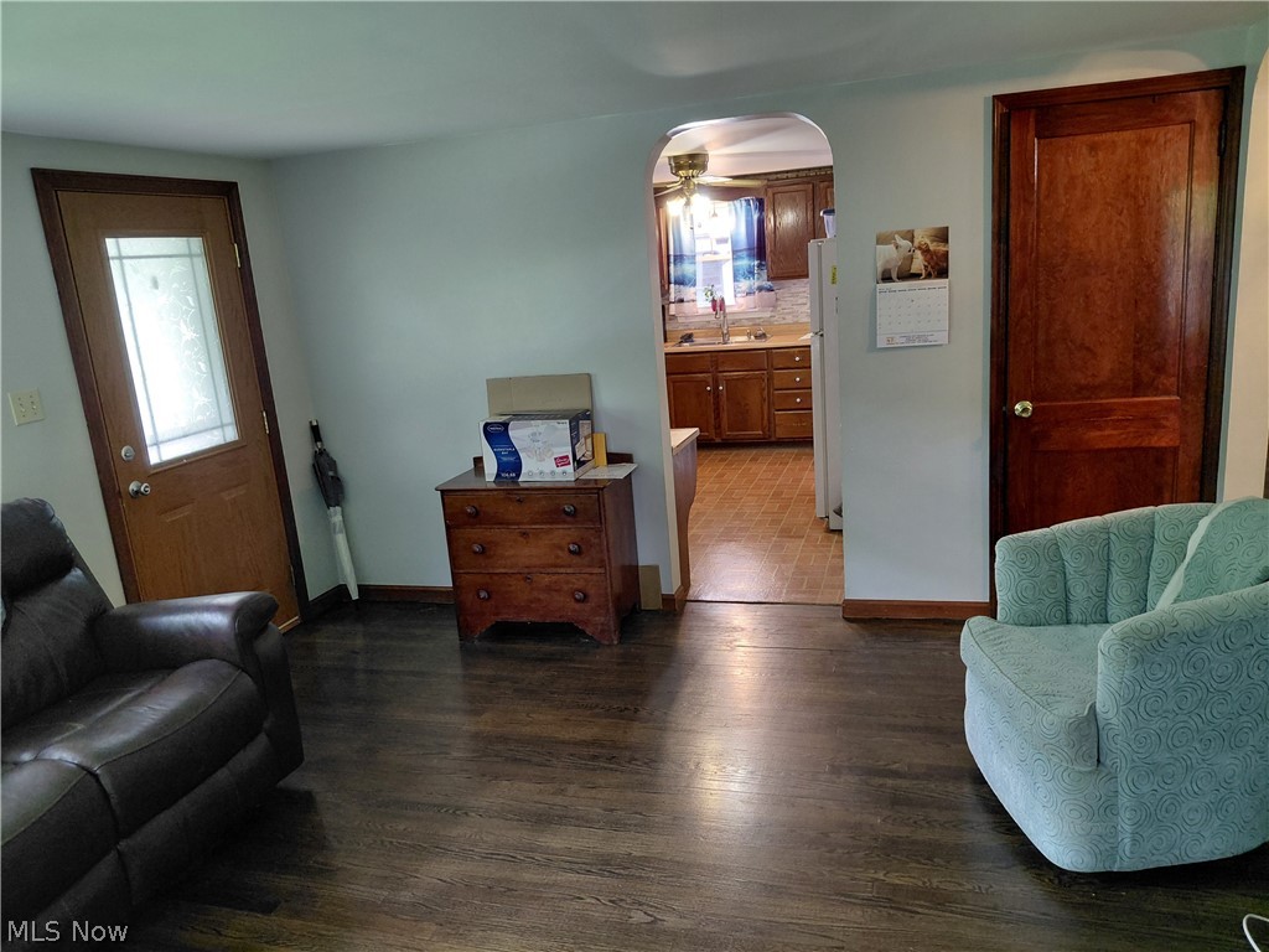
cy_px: 476
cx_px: 634
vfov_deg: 54.9
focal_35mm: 25
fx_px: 916
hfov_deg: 69.4
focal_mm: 4.69
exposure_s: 1/30
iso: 320
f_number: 1.8
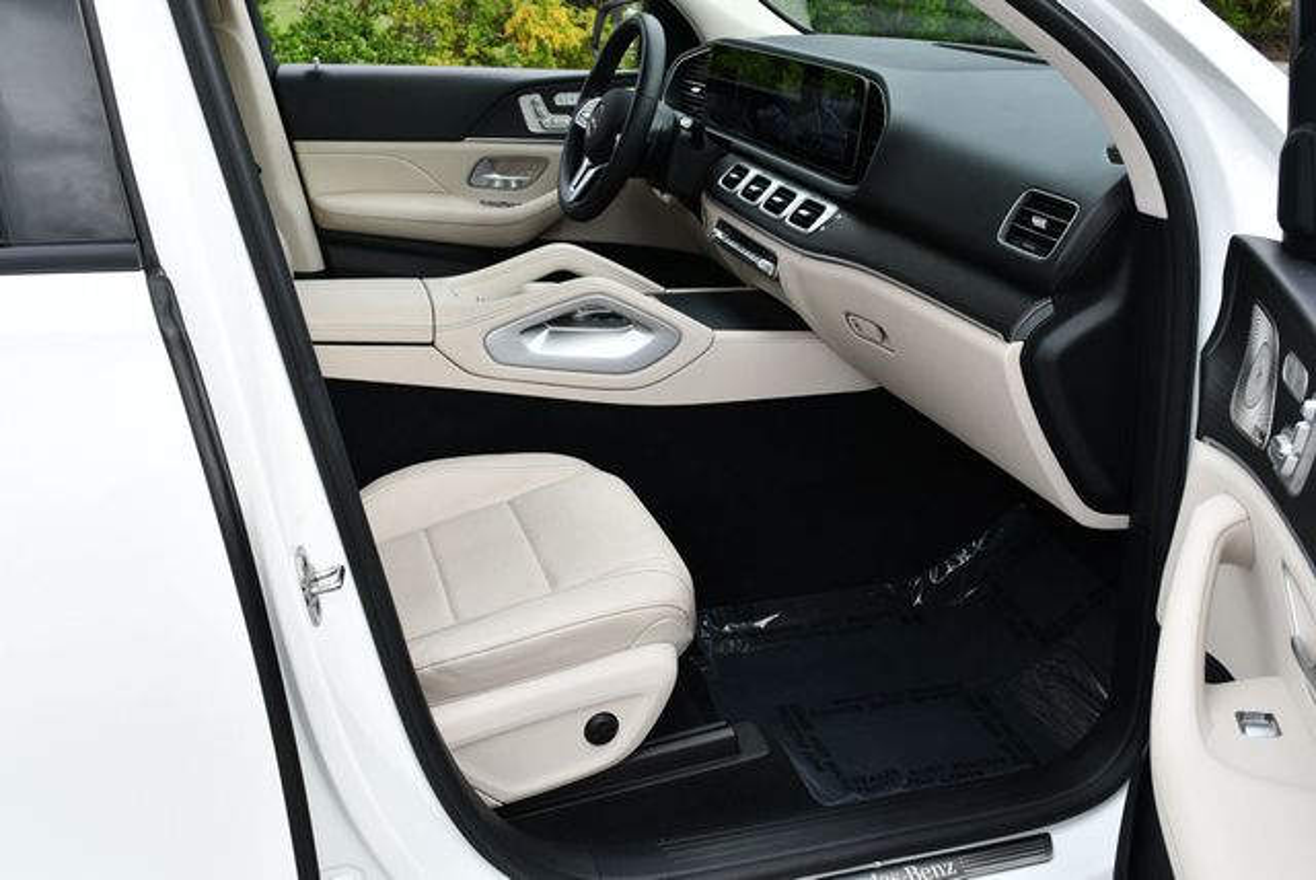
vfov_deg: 36.9
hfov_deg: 53.1
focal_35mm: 36
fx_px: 1317
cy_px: 440
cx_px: 658
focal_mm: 18
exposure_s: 1/250
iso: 200
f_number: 5.6
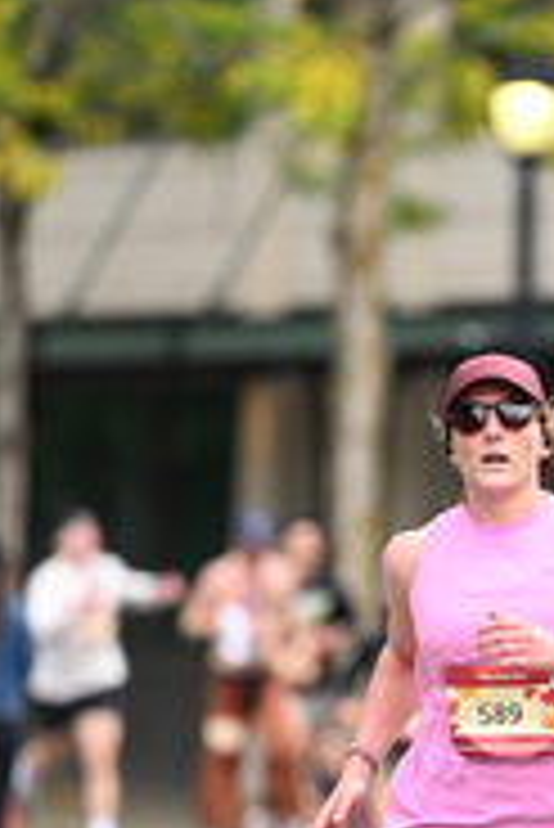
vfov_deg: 3.4
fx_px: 13777
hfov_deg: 2.3
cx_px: 529
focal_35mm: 598
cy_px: 639
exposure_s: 1/1600
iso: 640
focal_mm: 200
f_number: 2.8
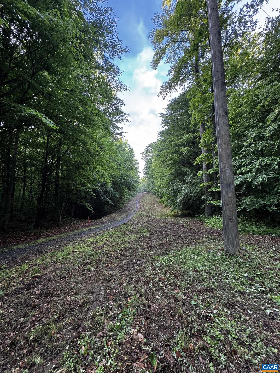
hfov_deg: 85.7
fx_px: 151
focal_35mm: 14
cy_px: 186
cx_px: 140
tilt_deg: +7.6
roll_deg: +0.1
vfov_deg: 102.1
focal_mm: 2.22
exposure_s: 1/99
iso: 200
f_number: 2.2
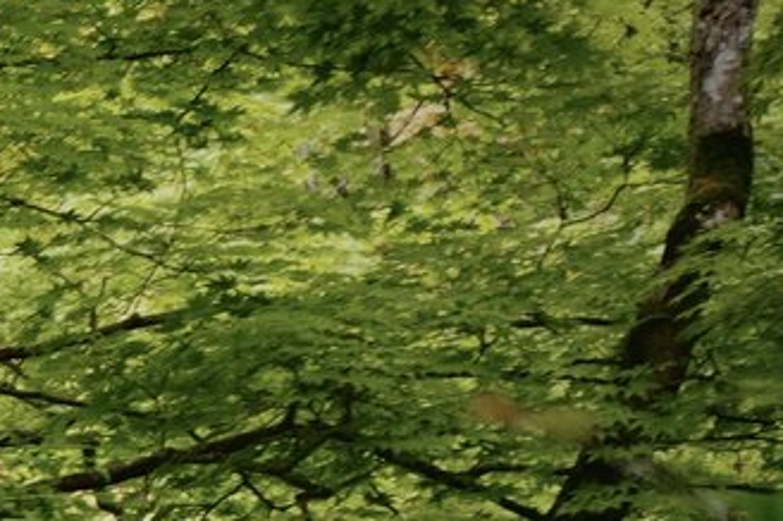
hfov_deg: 7.2
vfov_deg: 5.8
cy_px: 1239
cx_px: -2132
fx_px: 4976
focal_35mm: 229
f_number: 2.8
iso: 500
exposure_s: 1/250
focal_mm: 20
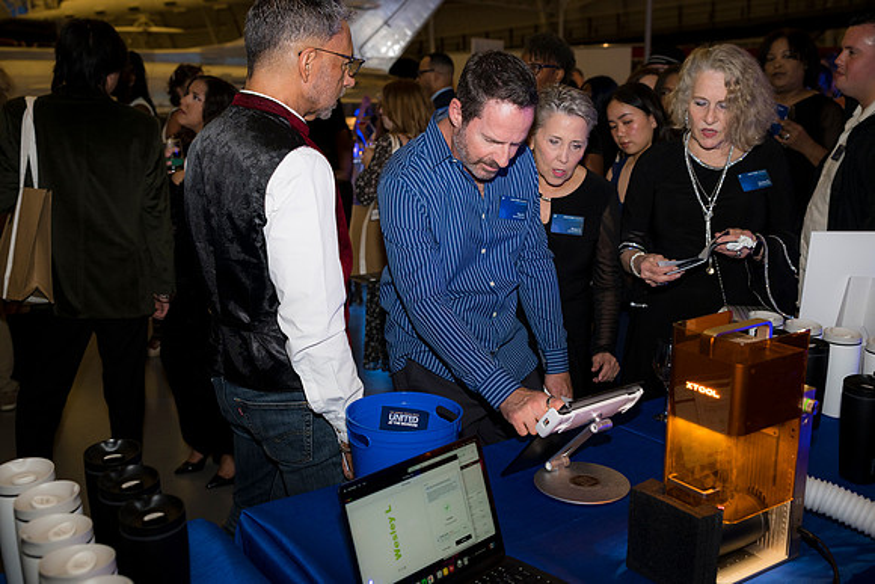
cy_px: 292
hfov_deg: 54.4
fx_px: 851
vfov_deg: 37.9
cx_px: 438
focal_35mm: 35
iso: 1000
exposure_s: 1/60
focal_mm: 35
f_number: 4
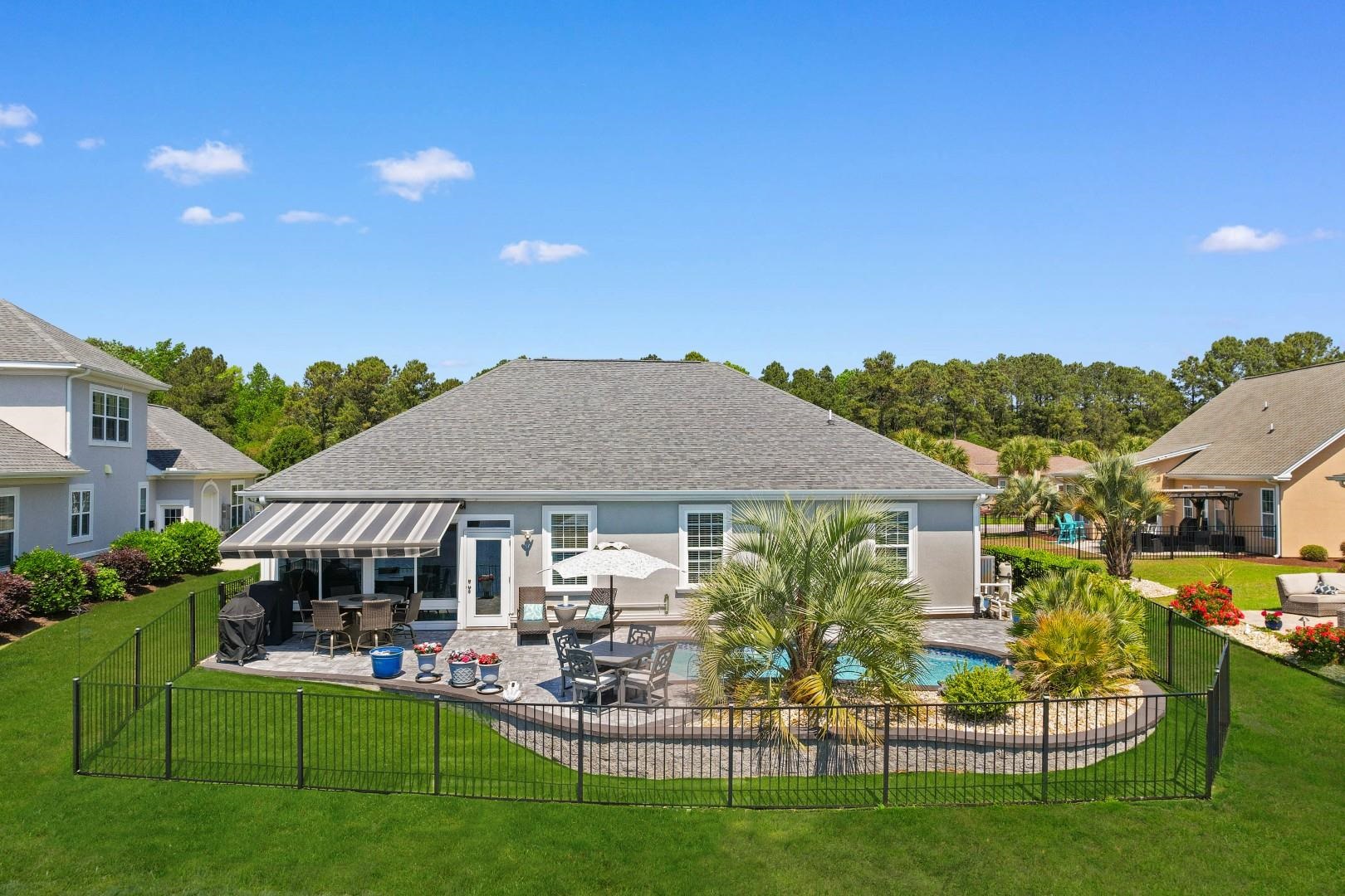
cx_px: 672
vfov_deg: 57.2
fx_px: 822
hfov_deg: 78.6
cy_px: 448
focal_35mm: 22
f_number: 2.8
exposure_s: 1/320
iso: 100
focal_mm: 8.38
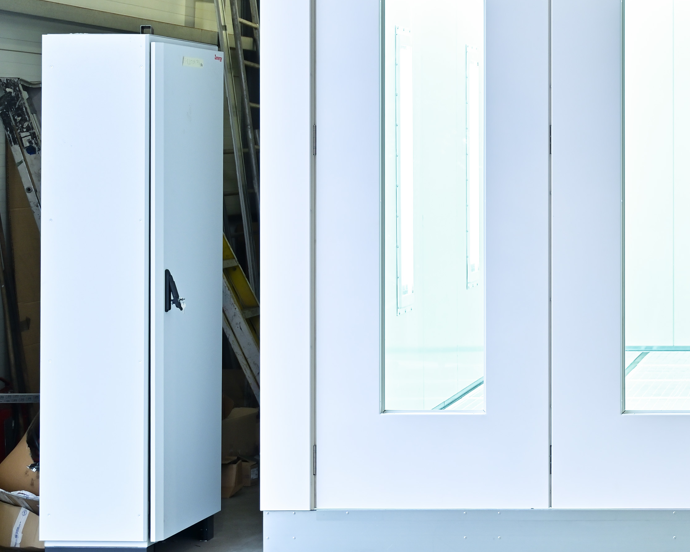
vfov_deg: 14.3
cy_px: 141
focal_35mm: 107
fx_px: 2185
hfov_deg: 17.1
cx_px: 845
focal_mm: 42
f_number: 4
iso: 100
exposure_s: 1/50
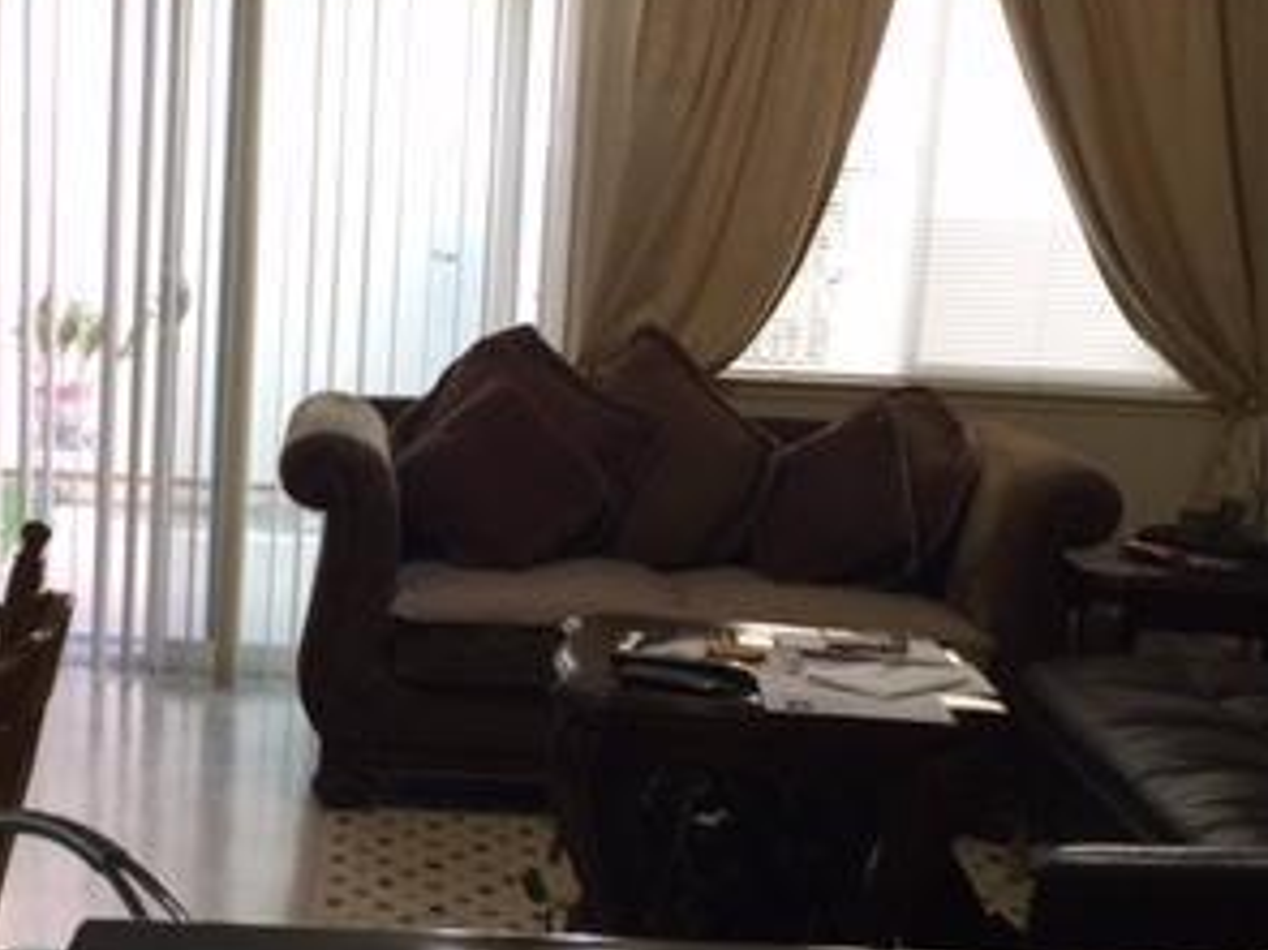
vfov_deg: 23.2
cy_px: 559
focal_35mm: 63
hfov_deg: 30.3
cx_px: 327
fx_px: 2307
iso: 40
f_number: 2.2
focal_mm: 4.15
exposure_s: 1/30
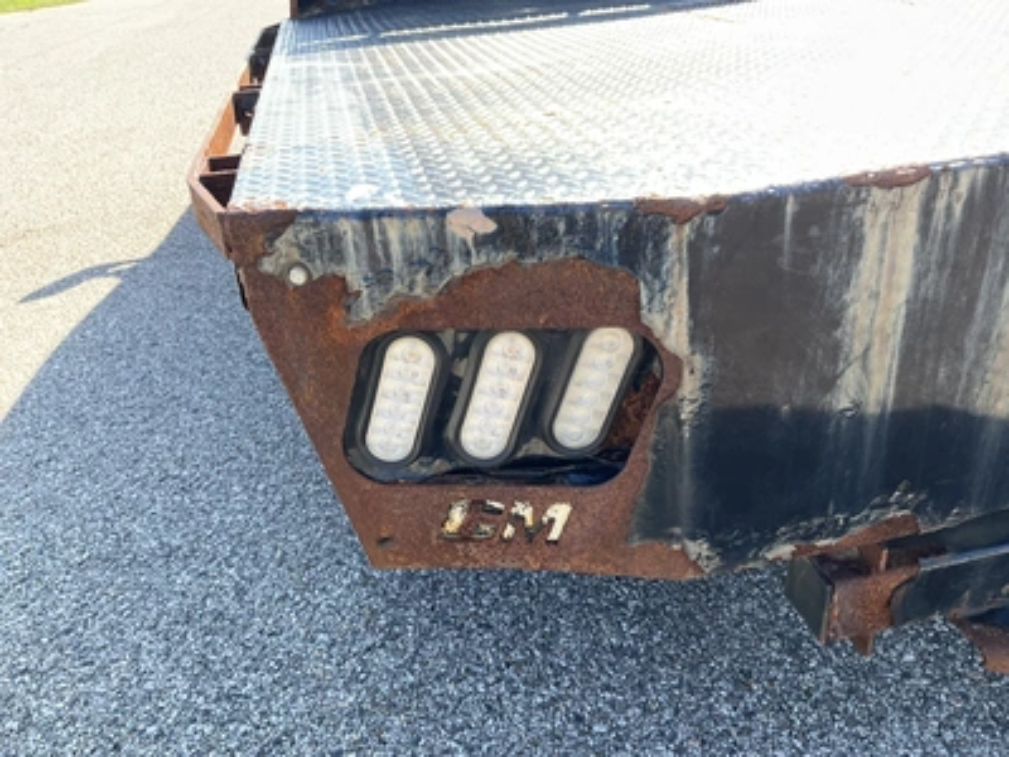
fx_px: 845
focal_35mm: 29
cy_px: 378
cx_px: 504
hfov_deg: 61.7
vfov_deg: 48.2
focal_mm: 3
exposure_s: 1/211
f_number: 1.8
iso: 25
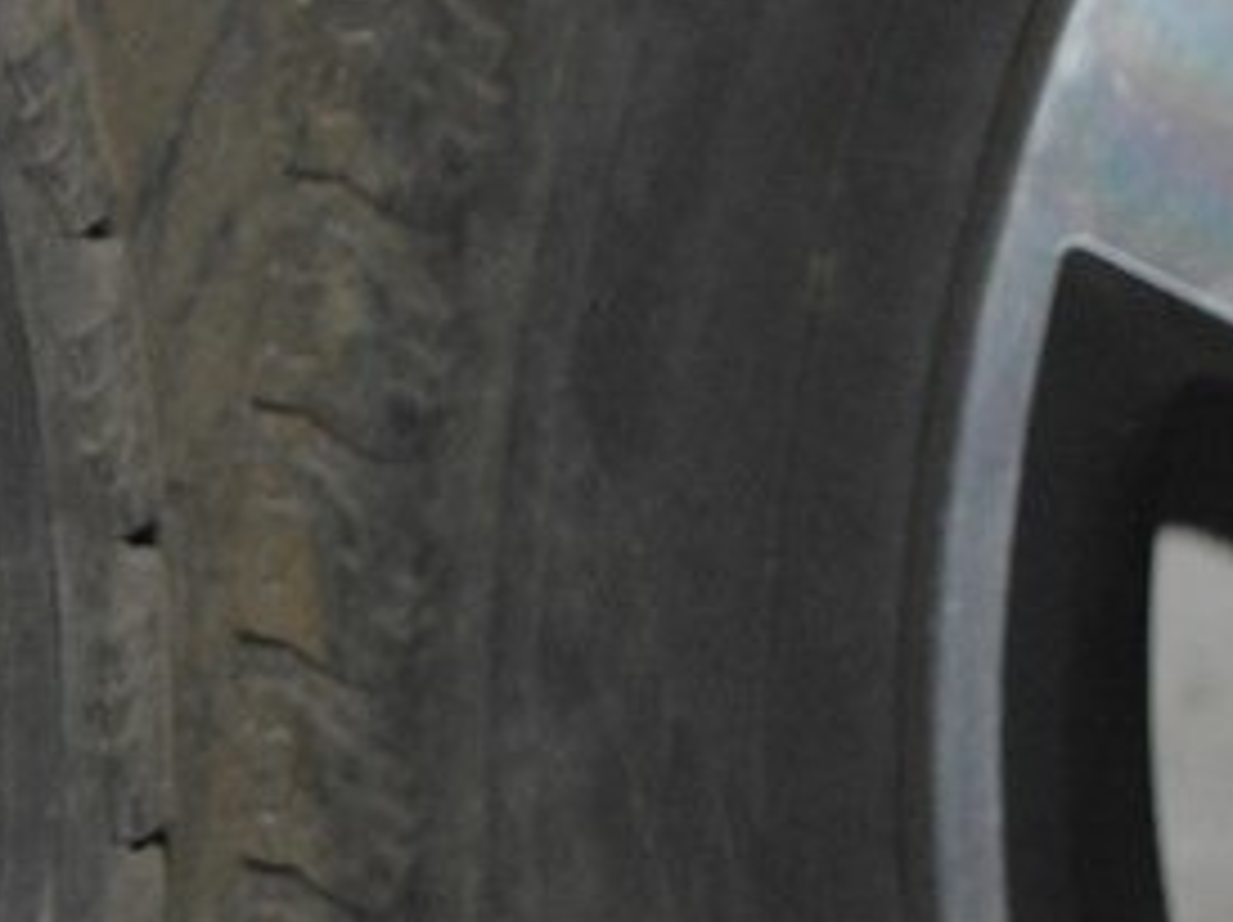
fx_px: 8826
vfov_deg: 6.0
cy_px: 699
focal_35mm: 248
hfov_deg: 7.8
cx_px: -819
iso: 3200
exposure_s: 1/60
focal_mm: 46
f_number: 5
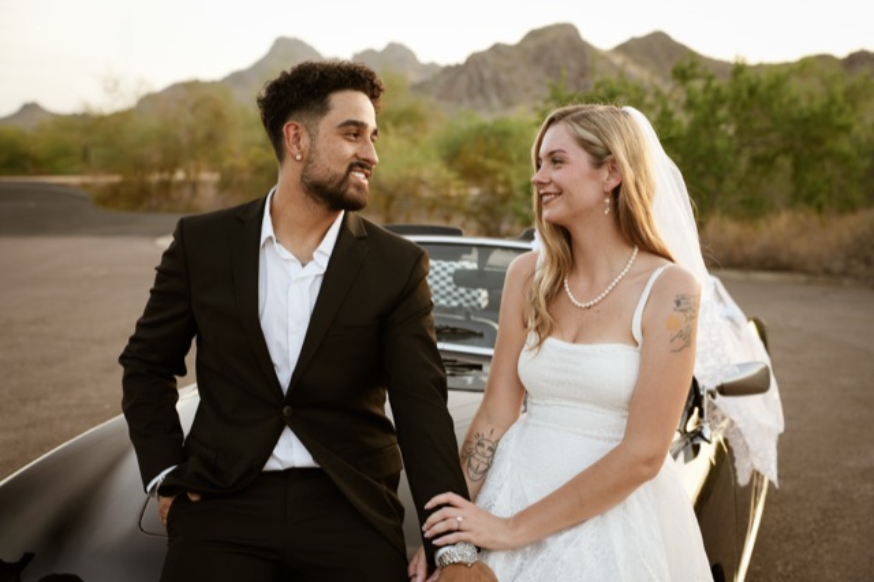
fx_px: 1189
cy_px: 291
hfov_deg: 40.4
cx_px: 437
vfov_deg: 27.5
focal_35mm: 49
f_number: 3.5
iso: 100
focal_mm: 49
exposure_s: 1/80
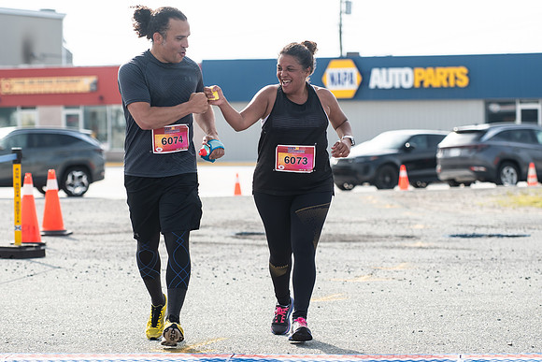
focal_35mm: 153
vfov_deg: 9.0
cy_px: 146
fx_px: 2303
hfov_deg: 13.4
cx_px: 271
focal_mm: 110
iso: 250
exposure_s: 1/1250
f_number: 4.5
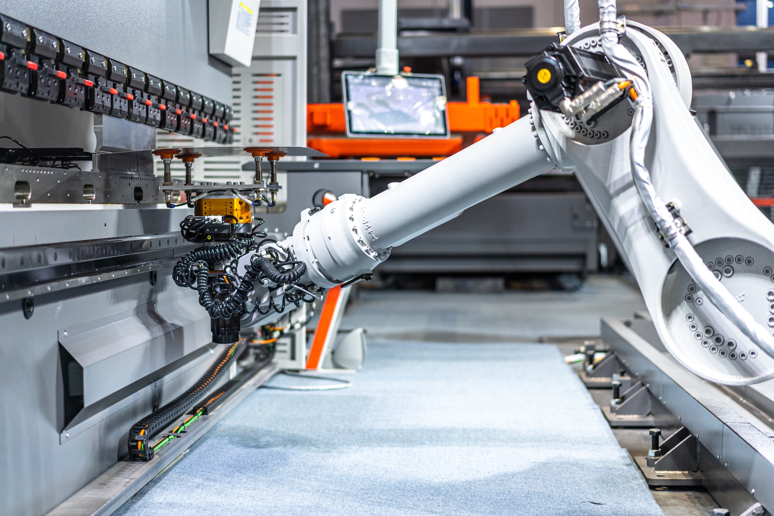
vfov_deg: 24.6
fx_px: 1182
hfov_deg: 36.2
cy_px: 258
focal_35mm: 55
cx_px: 387
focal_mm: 55
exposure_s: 1/320
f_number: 1.8
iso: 320
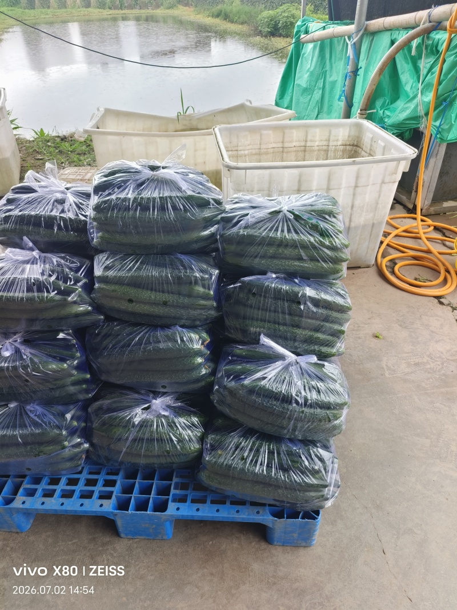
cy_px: 305
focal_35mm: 23
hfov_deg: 58.9
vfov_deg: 73.9
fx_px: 405
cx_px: 228
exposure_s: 1/100
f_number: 1.75
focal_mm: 5.5
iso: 128
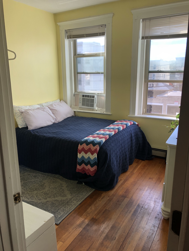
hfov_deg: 49.7
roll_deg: +0.5
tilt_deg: -12.0
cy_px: 126
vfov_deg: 63.4
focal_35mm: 28
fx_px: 204
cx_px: 94
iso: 40
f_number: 1.8
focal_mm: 3.99
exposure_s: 1/120
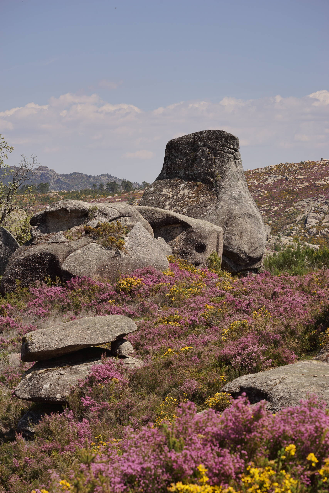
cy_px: 246
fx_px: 1316
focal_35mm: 96
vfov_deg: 21.2
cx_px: 164
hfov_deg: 14.3
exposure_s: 1/250
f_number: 10
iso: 100
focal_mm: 96
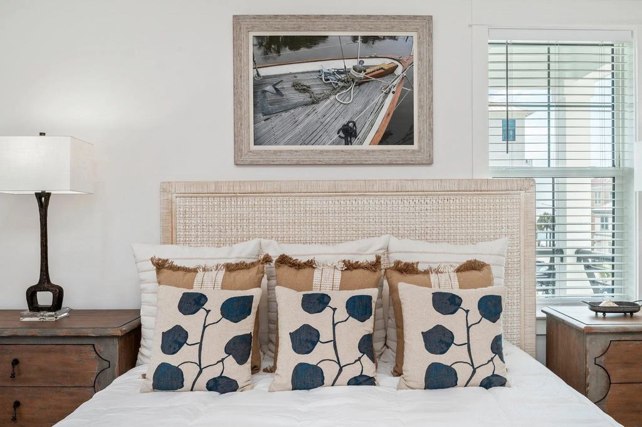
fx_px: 445
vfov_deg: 51.2
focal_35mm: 25
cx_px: 321
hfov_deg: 71.6
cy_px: 214
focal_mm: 25
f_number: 9
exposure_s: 1/50
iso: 200
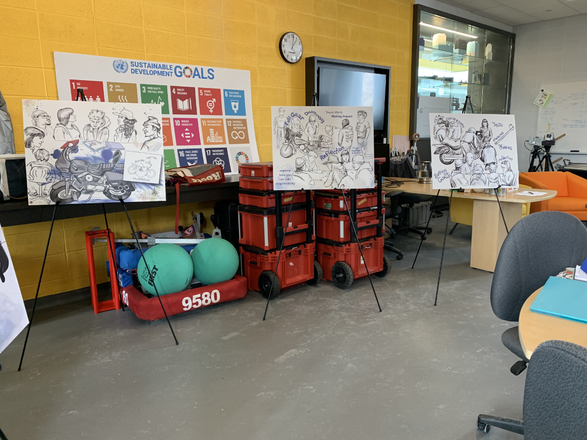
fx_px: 441
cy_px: 220
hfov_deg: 67.3
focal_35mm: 26
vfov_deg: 53.1
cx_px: 294
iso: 160
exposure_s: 1/60
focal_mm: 4.2
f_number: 1.8
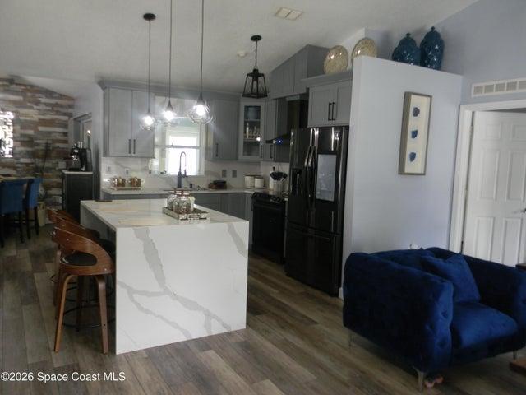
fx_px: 425
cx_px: 263
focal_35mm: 28
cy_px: 198
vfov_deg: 49.7
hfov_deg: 63.4
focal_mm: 5
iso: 183
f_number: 3.5
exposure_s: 1/30
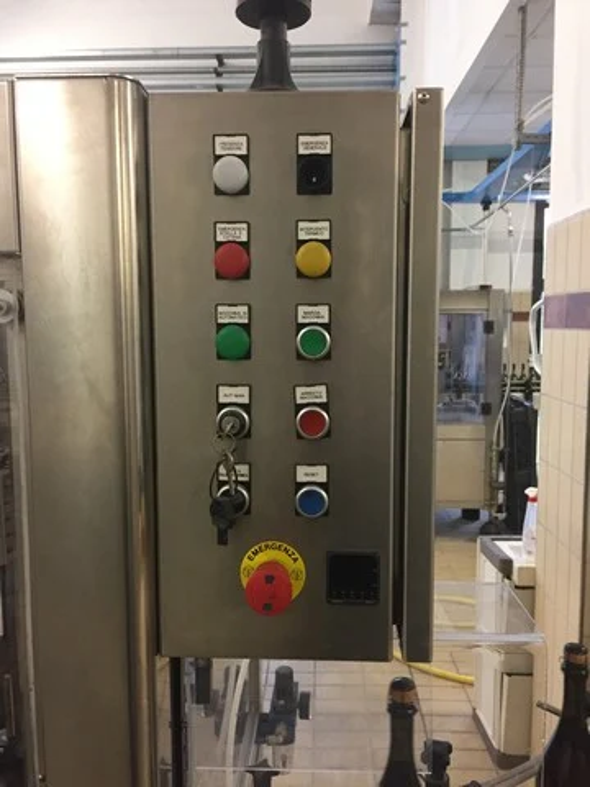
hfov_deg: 48.2
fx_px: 659
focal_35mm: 29
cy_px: 394
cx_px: 295
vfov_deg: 61.7
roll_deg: +1.1
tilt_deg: -7.8
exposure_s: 1/33
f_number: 2.2
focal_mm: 4.15
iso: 200
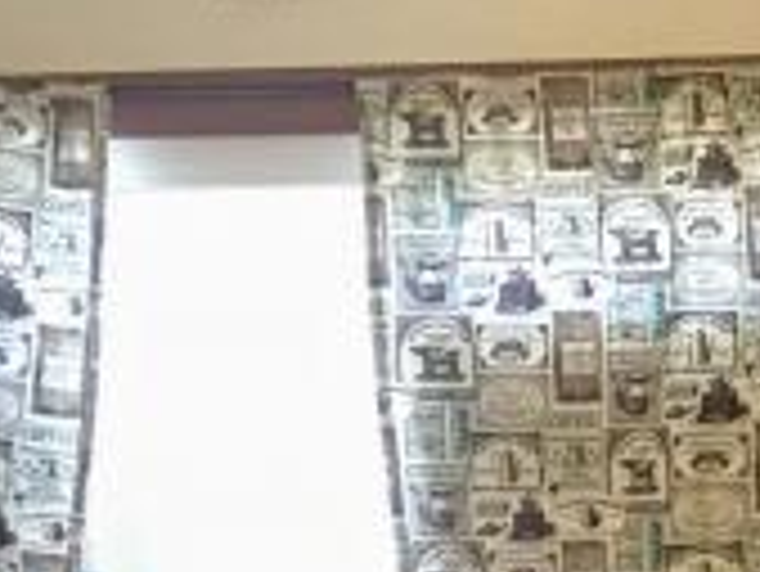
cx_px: 1165
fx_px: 2417
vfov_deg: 12.8
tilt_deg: -9.8
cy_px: 851
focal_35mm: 110
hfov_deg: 16.2
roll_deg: -0.1
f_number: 2.2
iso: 100
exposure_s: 1/10
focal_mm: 4.15
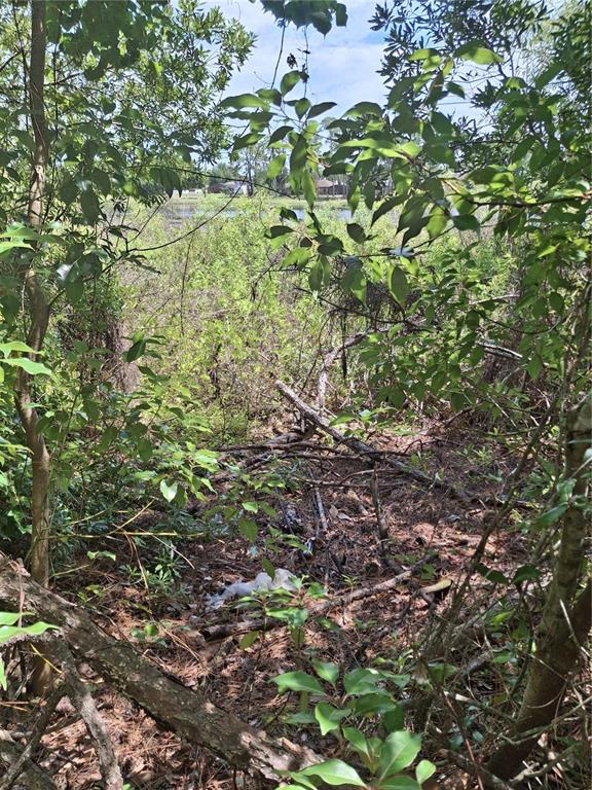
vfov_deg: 69.4
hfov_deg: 54.9
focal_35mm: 25
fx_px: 570
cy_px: 395
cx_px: 296
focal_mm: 4.69
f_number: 1.8
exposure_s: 1/745
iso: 32
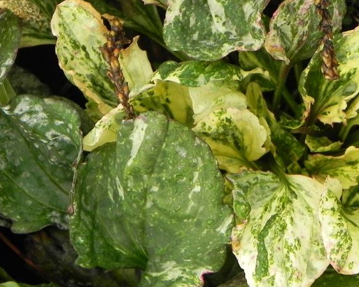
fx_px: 3262
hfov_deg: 6.3
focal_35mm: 307
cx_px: 248
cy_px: 158
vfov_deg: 5.0
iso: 160
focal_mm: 28.8
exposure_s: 1/80
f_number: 5
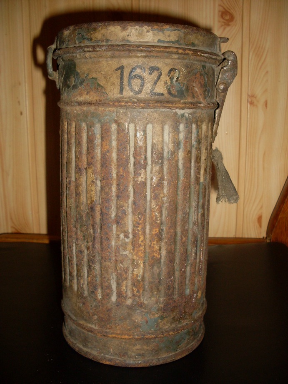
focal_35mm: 38
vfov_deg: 49.0
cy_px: 192
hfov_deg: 37.7
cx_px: 144
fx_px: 422
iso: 100
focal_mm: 6.3
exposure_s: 1/45
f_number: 2.8
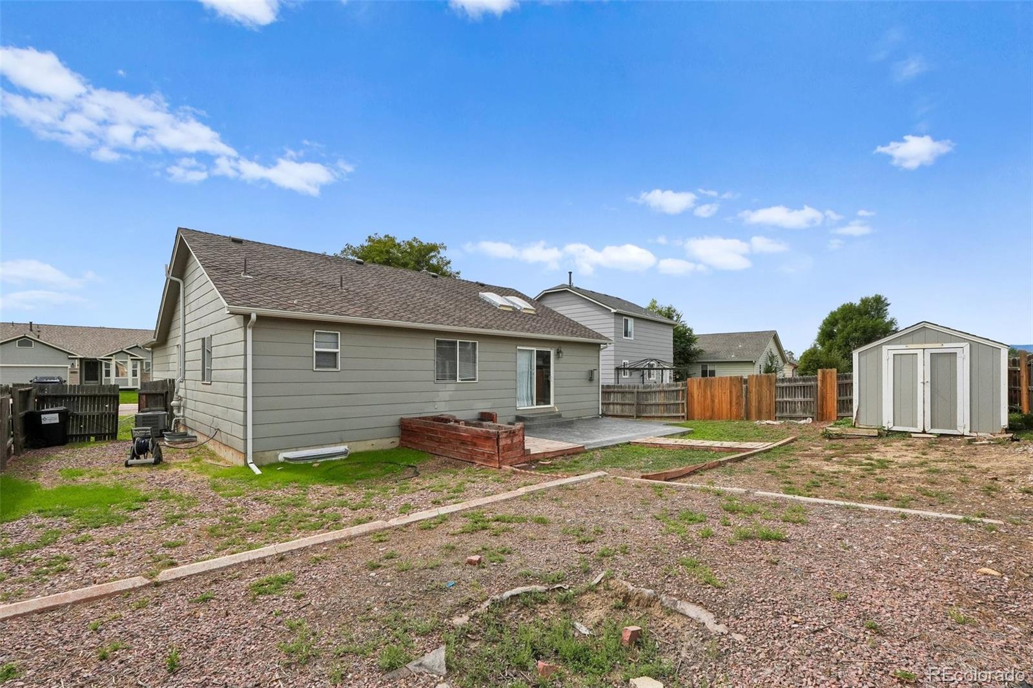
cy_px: 344
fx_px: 430
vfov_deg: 77.3
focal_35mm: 15
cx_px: 516
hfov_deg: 100.4
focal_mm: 10
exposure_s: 1/1250
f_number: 9
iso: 320
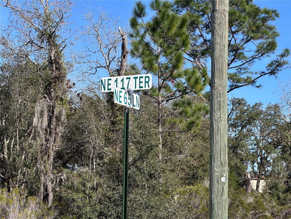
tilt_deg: +8.9
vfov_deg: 19.1
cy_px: 110
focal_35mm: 77
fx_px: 647
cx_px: 146
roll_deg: +0.4
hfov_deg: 25.3
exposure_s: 1/874
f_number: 2.8
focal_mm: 9
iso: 32
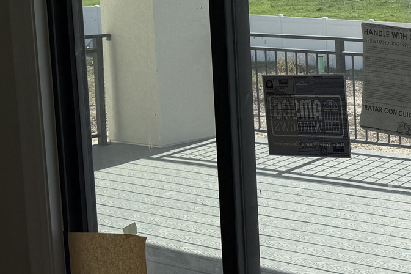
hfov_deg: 22.5
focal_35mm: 76
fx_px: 867
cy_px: 72
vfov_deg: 17.8
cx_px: 595
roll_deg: -0.3
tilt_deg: -6.3
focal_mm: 6.76
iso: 80
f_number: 1.78
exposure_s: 1/3584
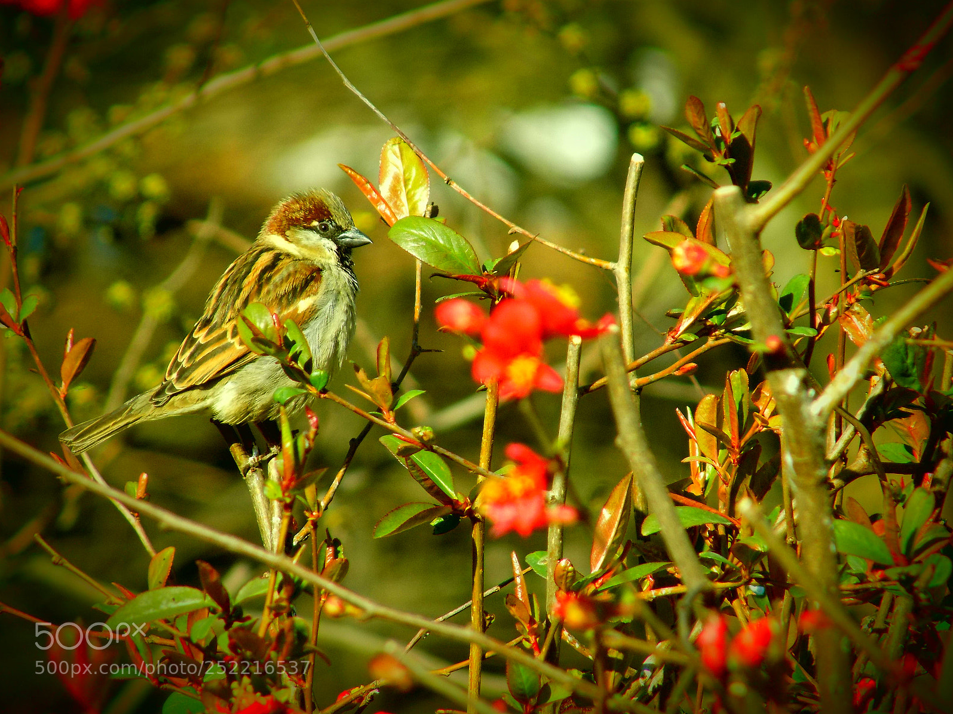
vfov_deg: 2.4
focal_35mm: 632
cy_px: 356
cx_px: 476
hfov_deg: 3.1
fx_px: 17398
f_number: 5.9
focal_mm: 112
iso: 100
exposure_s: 1/250
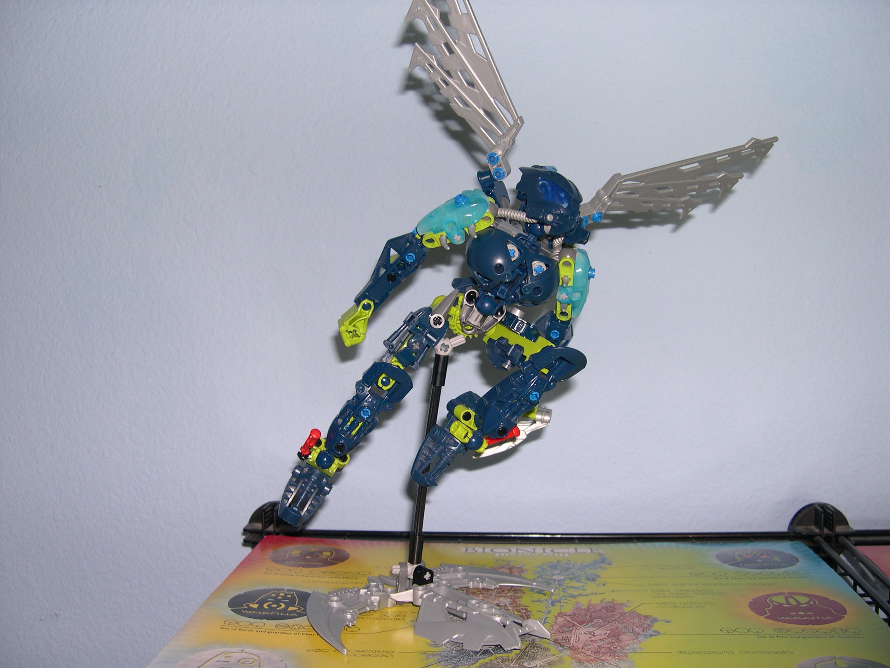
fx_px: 977
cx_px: 445
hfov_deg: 49.0
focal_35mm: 38
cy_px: 334
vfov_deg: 37.7
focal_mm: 8
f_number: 2.8
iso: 100
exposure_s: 1/60
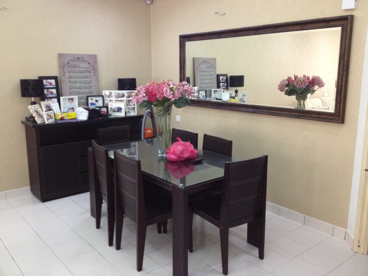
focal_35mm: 35
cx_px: 184
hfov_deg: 52.6
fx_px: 372
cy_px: 138
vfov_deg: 40.7
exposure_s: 1/20
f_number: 2.4
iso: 200
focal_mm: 4.28
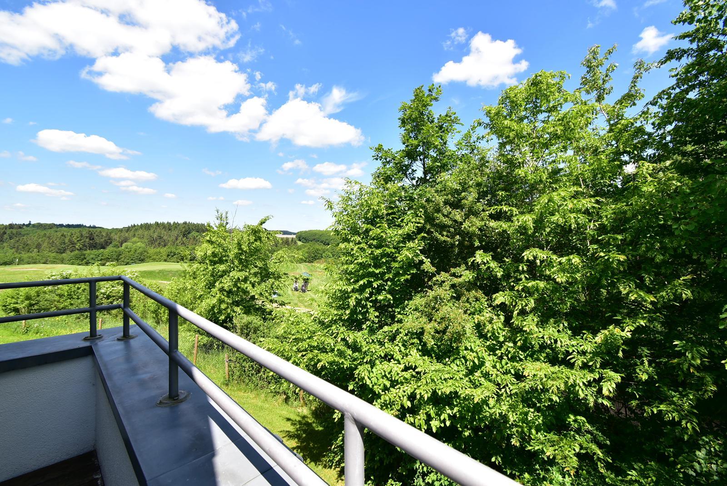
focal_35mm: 15
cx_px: 364
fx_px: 303
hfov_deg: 100.3
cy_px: 243
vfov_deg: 77.4
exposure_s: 1/160
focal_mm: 10
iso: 100
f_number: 6.3
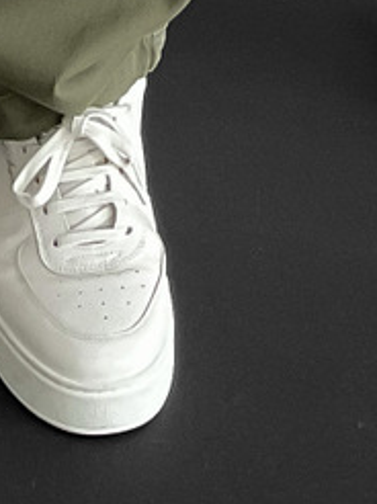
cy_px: -1014
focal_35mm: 189
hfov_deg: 7.8
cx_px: 365
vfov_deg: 8.7
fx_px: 2749
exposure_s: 1/120
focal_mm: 3
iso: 64
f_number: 1.8
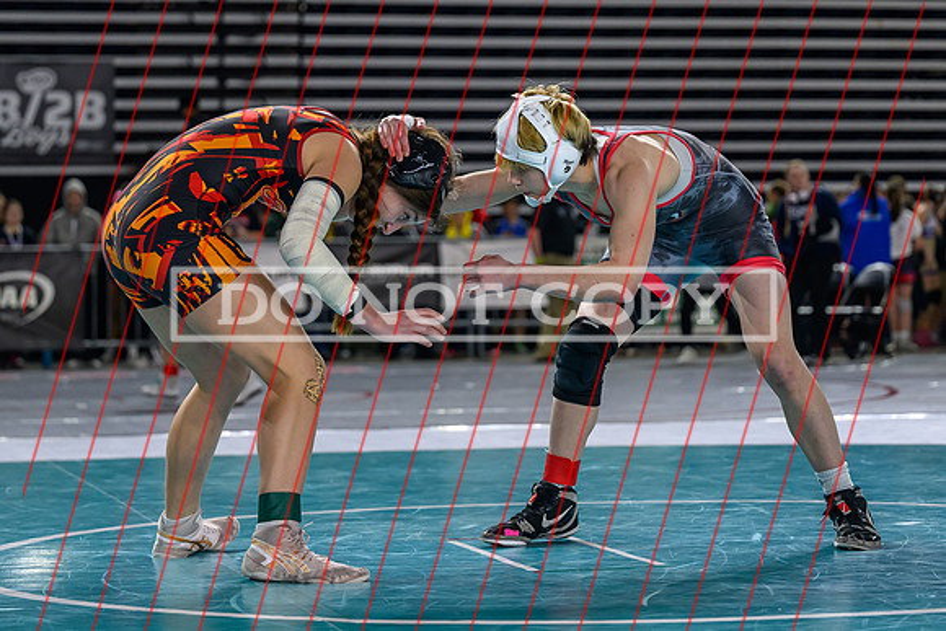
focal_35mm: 109
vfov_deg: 12.6
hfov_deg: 18.8
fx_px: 2856
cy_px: 160
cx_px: 489
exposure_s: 1/800
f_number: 2.8
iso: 1600
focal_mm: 70
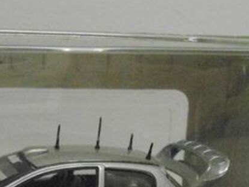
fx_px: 647
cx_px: 11
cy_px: 221
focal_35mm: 90
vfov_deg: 15.8
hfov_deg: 21.2
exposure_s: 1/160
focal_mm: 6.7
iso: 1600
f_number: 3.2
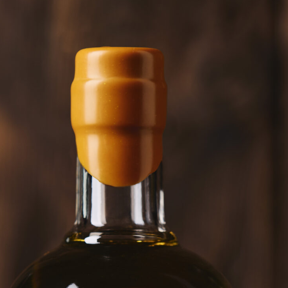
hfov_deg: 3.8
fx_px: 4349
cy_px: 266
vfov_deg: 3.8
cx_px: 124
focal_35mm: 462
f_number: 5.6
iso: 64
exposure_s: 1/160
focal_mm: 155
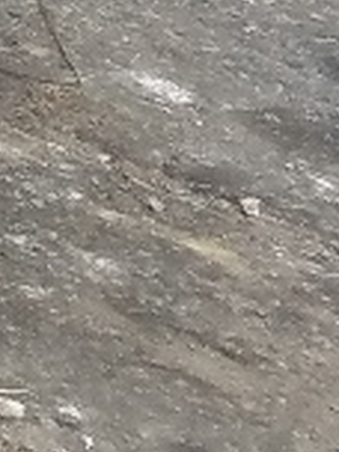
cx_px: -1793
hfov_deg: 4.2
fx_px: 3578
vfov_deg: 6.7
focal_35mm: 274
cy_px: -761
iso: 50
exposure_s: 1/1000
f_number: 1.7
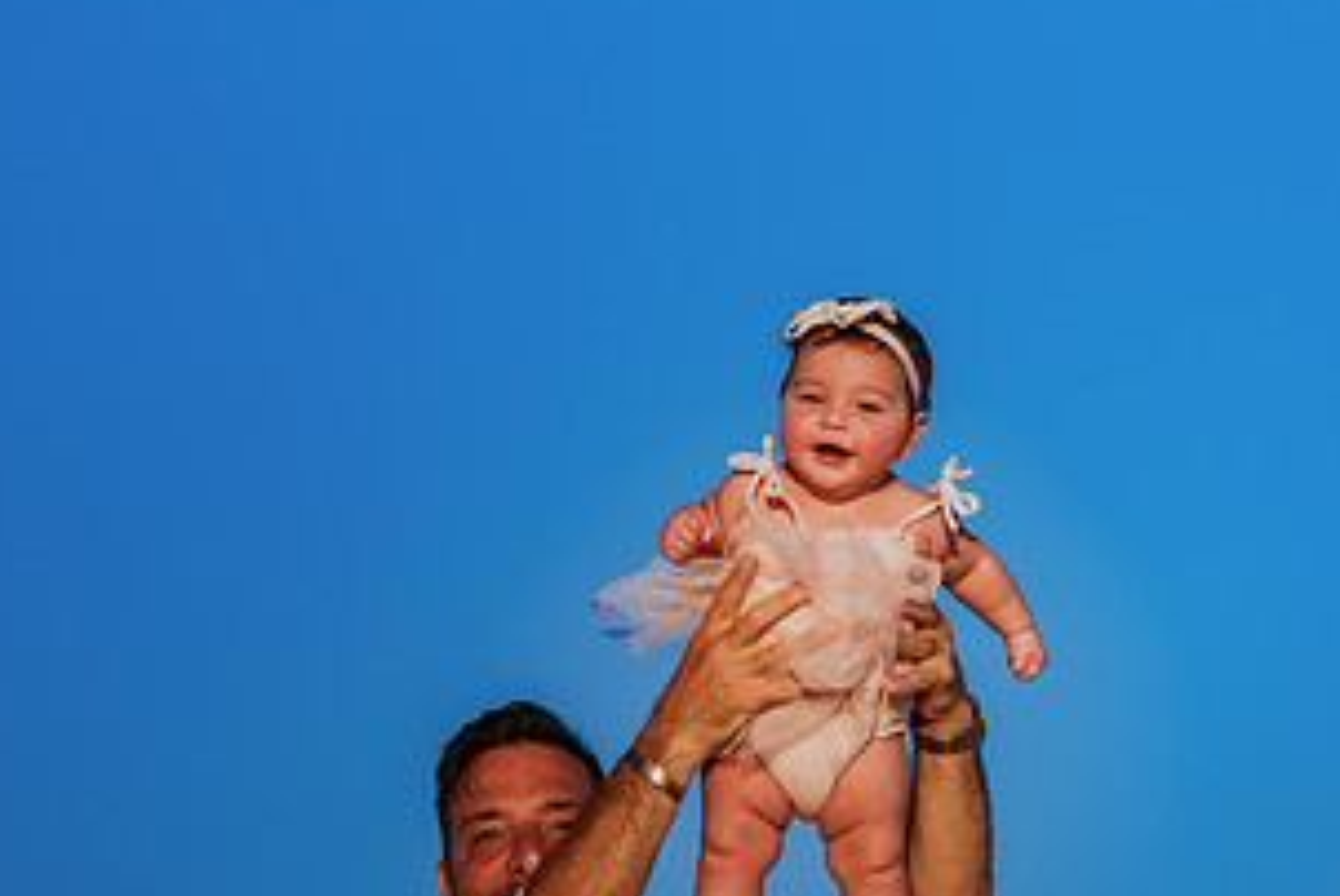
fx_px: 9650
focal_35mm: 259
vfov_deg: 5.3
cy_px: 654
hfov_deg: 7.9
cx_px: 1158
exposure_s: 1/8000
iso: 100
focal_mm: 135
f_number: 1.8
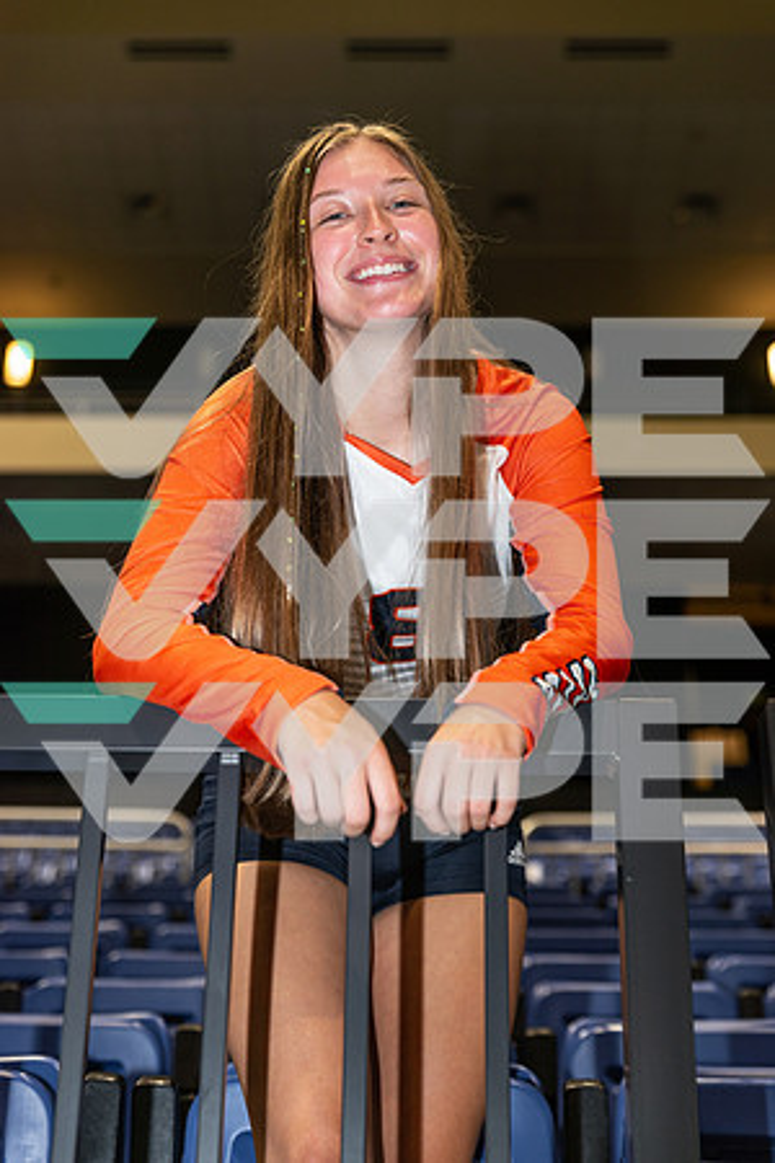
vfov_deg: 32.4
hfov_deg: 21.9
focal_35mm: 62
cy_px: 582
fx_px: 2002
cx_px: 388
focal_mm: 62
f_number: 3.5
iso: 125
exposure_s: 1/125
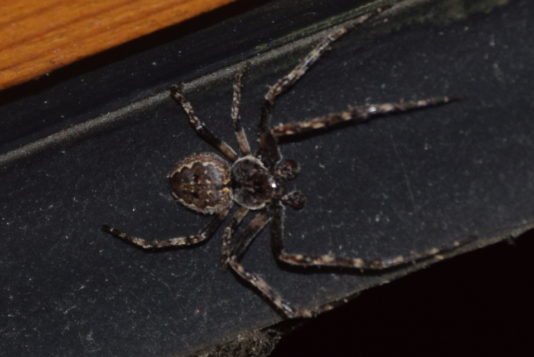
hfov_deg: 9.8
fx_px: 3118
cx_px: 267
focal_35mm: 210
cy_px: 178
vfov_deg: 6.6
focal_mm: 140
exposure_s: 1/60
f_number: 5.6
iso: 320
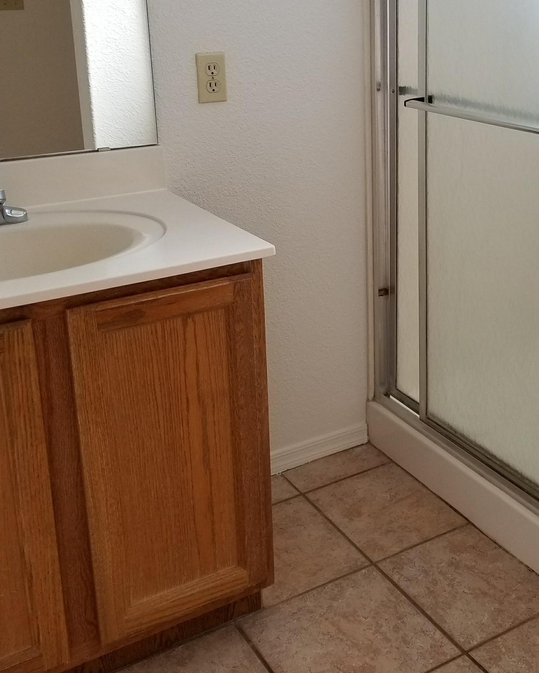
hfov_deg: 33.4
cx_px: 410
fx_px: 877
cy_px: 240
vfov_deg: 41.6
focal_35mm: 44
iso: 100
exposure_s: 1/120
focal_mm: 4.25
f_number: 1.7
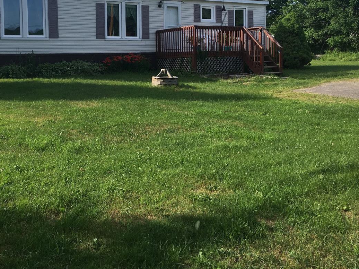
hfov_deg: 44.4
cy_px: 78
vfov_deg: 33.8
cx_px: 132
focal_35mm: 42
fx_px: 435
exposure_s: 1/855
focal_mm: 4.15
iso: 25
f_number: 2.2
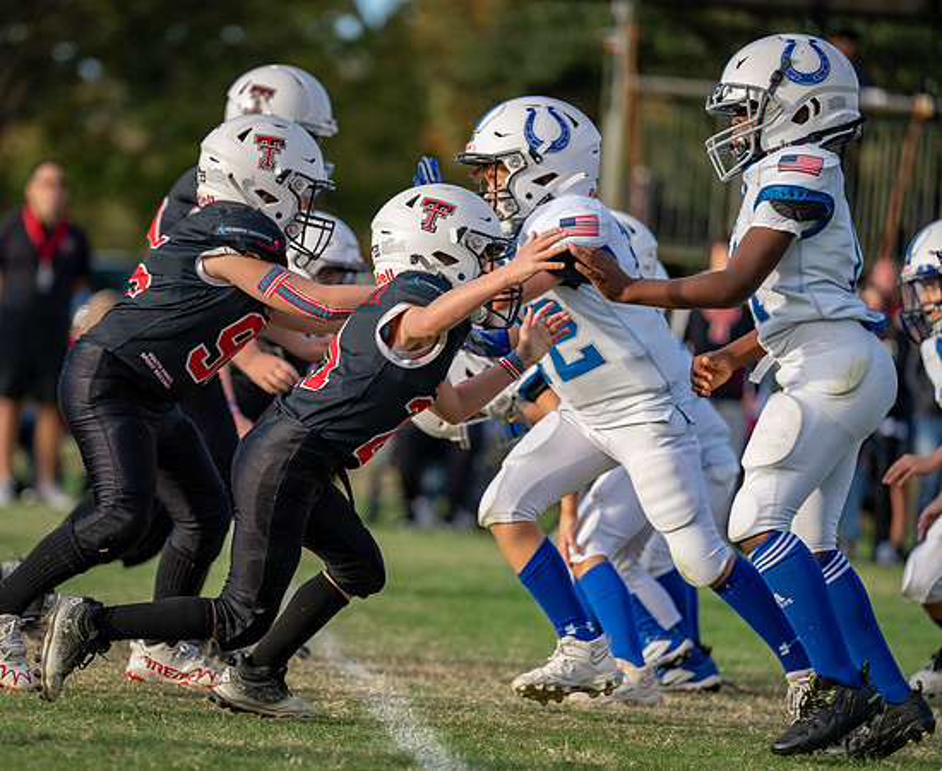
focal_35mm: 222
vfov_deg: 7.1
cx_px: 286
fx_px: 6235
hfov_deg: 8.6
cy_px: 393
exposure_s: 1/1250
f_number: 2.8
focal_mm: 171
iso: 160
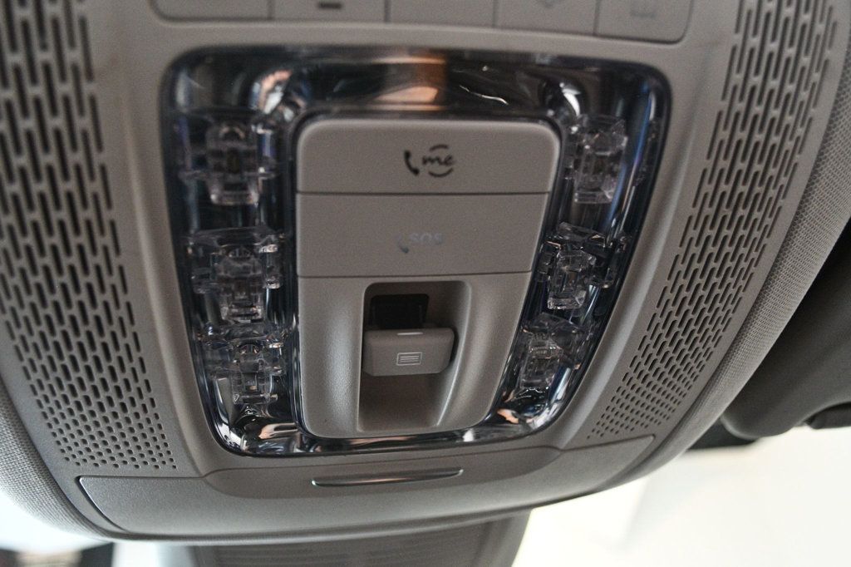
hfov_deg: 61.9
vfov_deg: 43.6
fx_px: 709
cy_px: 284
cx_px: 426
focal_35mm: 30
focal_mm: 20
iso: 3200
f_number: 3.8
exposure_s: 1/80
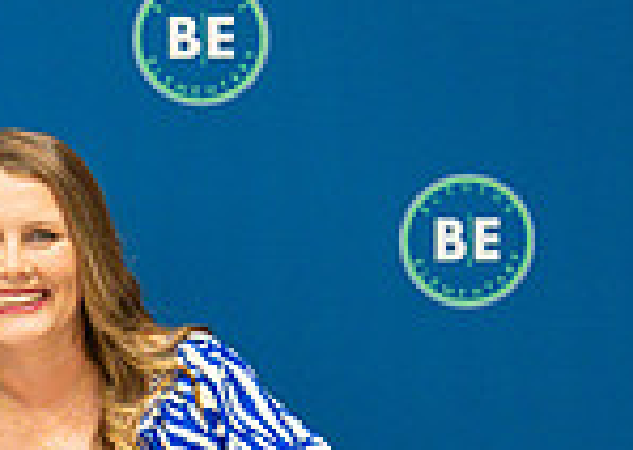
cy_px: 813
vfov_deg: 5.7
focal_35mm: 249
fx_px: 4470
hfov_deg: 8.0
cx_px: -109
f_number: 1.2
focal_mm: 50
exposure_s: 1/400
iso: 1250
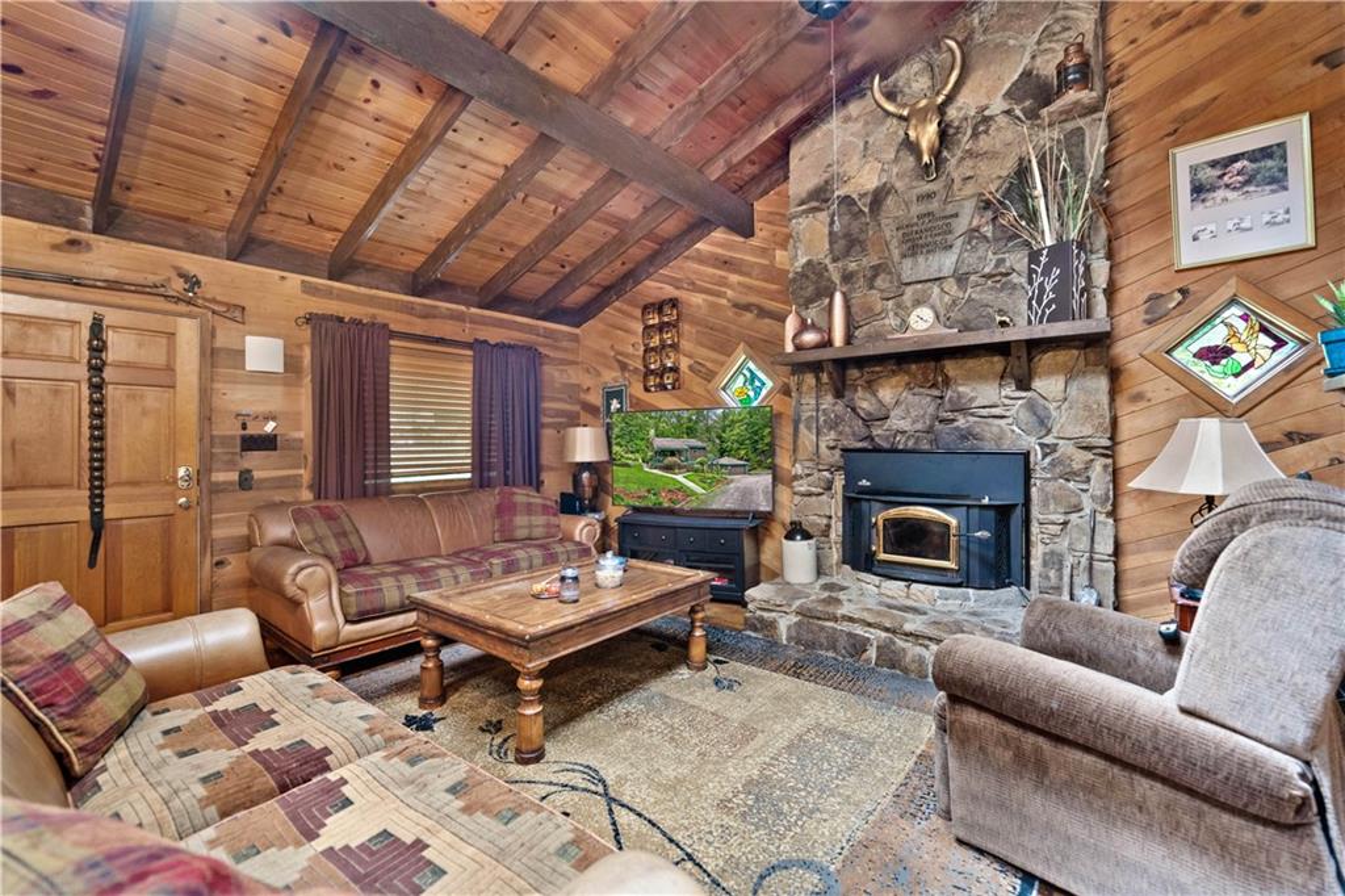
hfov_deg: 100.4
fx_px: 560
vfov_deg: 77.3
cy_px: 448
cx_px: 672
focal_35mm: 15
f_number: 2.8
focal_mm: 15
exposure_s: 1/30
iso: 1000
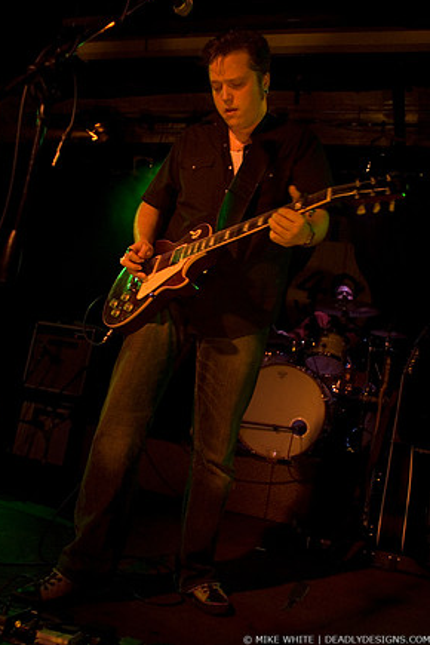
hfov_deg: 42.3
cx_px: 213
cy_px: 313
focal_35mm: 31
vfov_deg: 60.3
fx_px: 555
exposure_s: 1/60
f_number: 2.8
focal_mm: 20
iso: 800
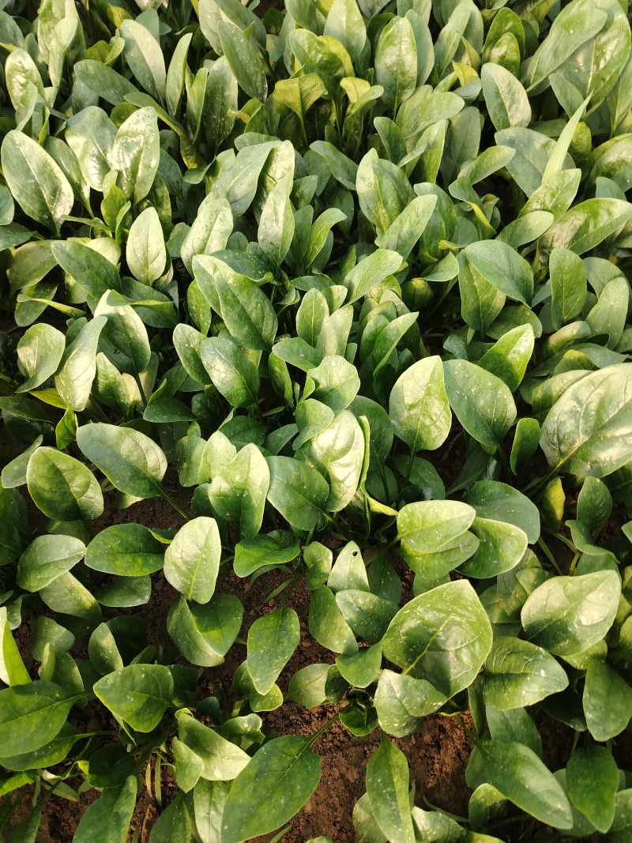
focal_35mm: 24
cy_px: 422
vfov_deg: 71.6
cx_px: 316
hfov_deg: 56.8
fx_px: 584
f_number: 1.75
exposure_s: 1/100
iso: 175
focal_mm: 5.25
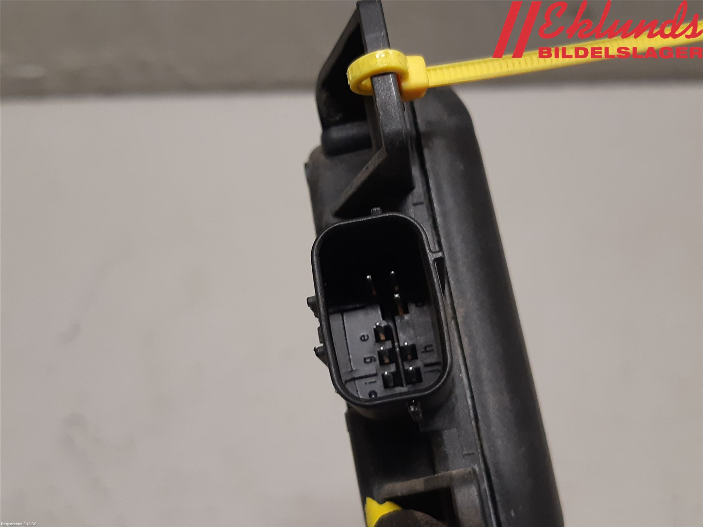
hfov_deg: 67.3
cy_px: 264
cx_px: 352
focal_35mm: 26
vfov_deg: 53.1
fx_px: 528
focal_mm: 3.93
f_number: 1.7
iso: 125
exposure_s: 1/50
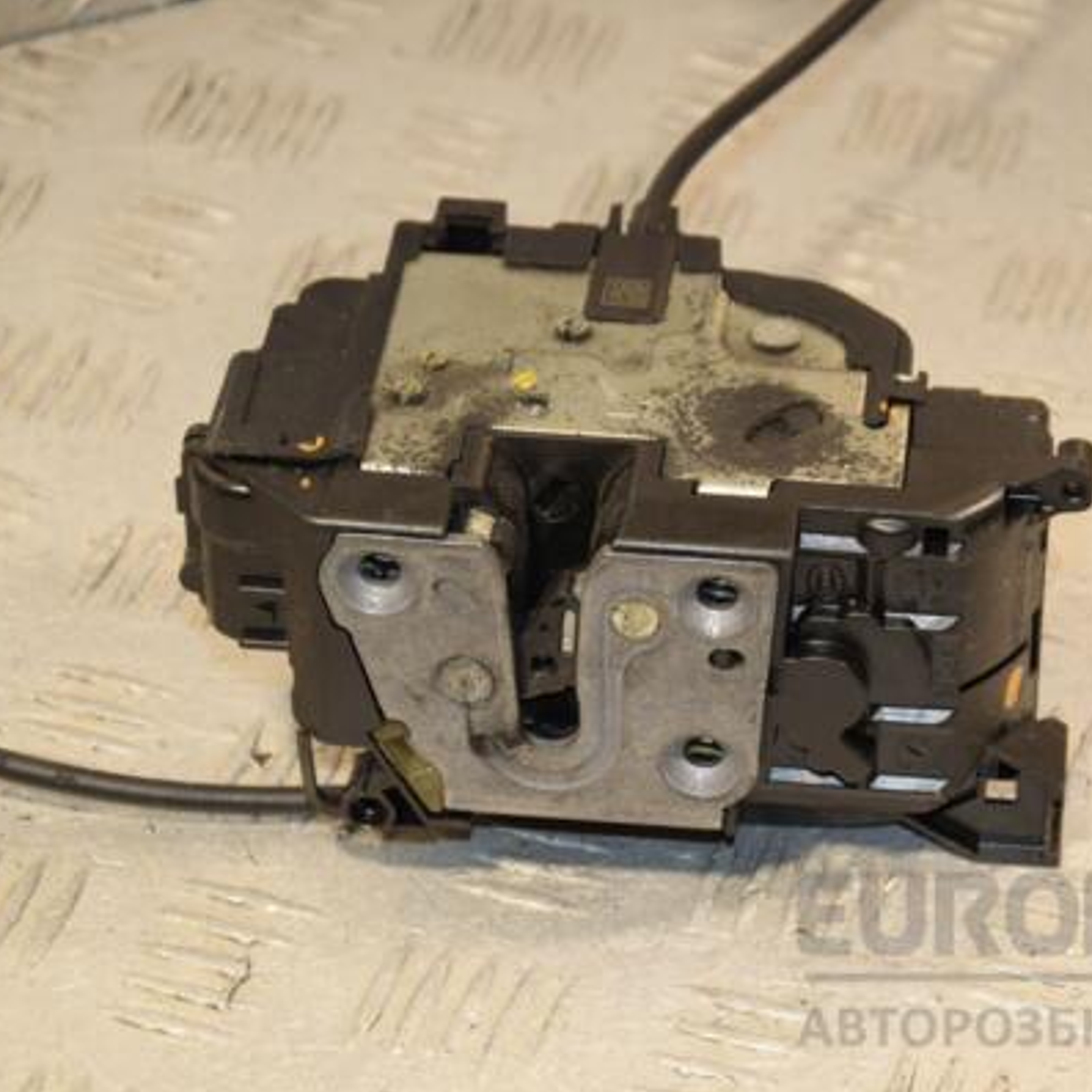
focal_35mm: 145
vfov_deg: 12.1
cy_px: 547
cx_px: 745
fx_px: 5162
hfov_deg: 12.1
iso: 800
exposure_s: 1/200
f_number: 6.3
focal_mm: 75
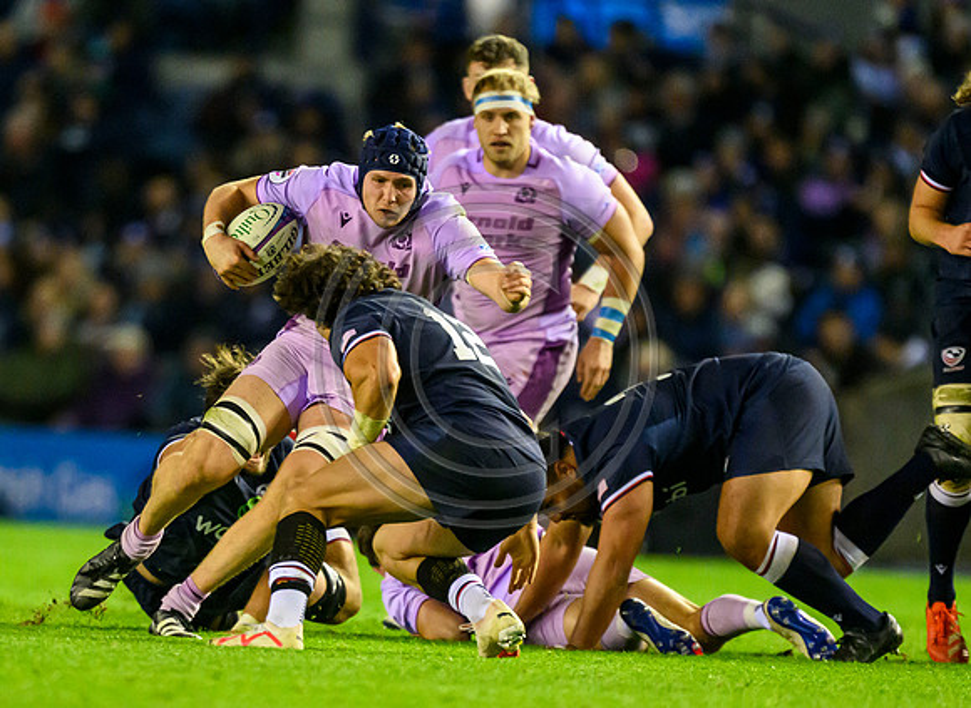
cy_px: 458
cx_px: 270
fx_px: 24830
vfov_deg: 1.6
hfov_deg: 2.2
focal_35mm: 894
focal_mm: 560
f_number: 4
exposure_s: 1/1000
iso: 10000
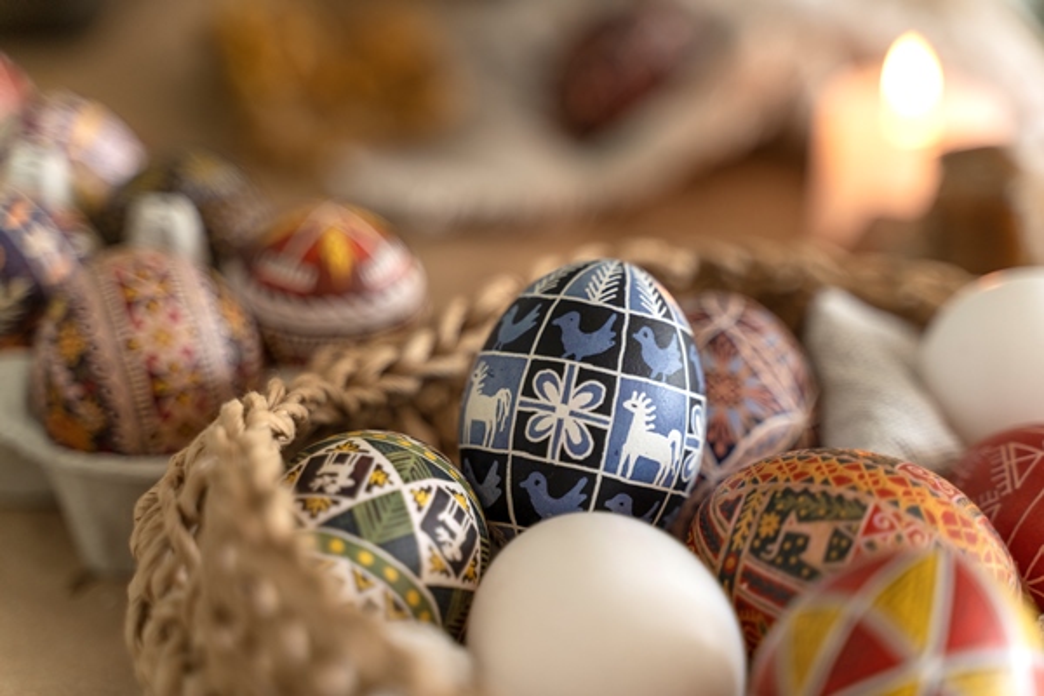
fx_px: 2059
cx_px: 522
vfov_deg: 19.2
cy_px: 348
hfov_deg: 28.5
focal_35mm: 71
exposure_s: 1/200
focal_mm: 71
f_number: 2.8
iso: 640
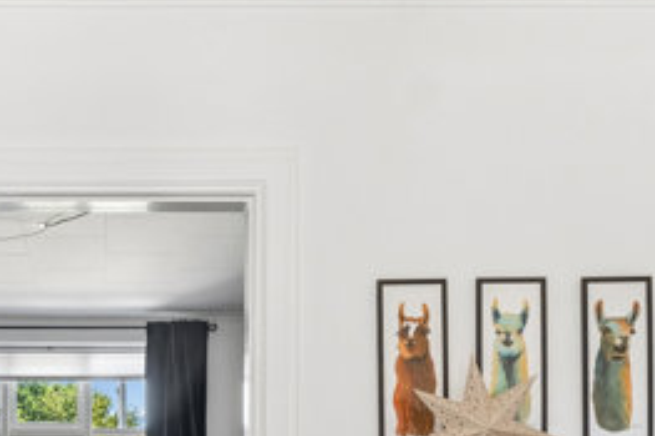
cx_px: 107
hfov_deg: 30.5
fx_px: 1164
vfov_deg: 19.5
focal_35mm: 64
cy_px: 569
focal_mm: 14
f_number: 8
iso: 200
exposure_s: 1/13
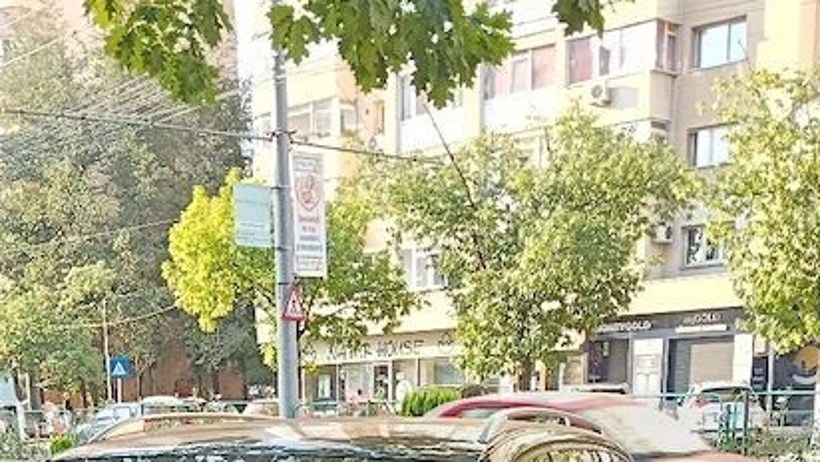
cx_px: 263
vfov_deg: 17.8
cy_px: 774
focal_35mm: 57
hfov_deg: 36.2
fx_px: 1240
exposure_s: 1/50.3
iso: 80
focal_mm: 3.98
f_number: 1.8
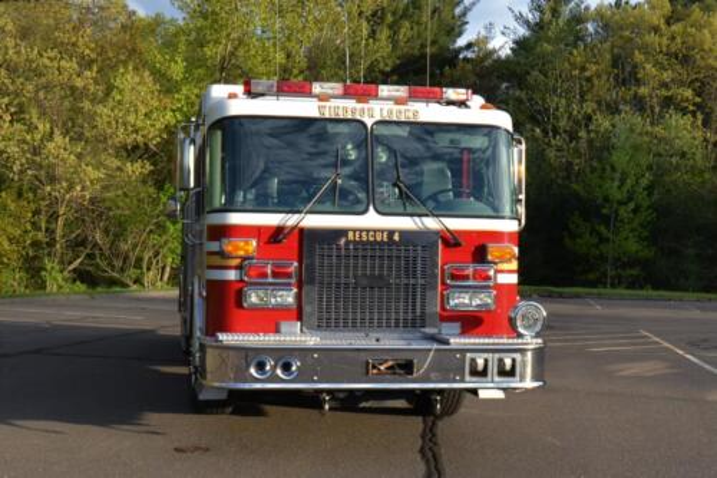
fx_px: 418
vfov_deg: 59.5
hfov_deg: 81.2
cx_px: 358
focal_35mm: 21
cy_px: 239
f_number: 5.6
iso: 100
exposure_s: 1/160
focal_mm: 14
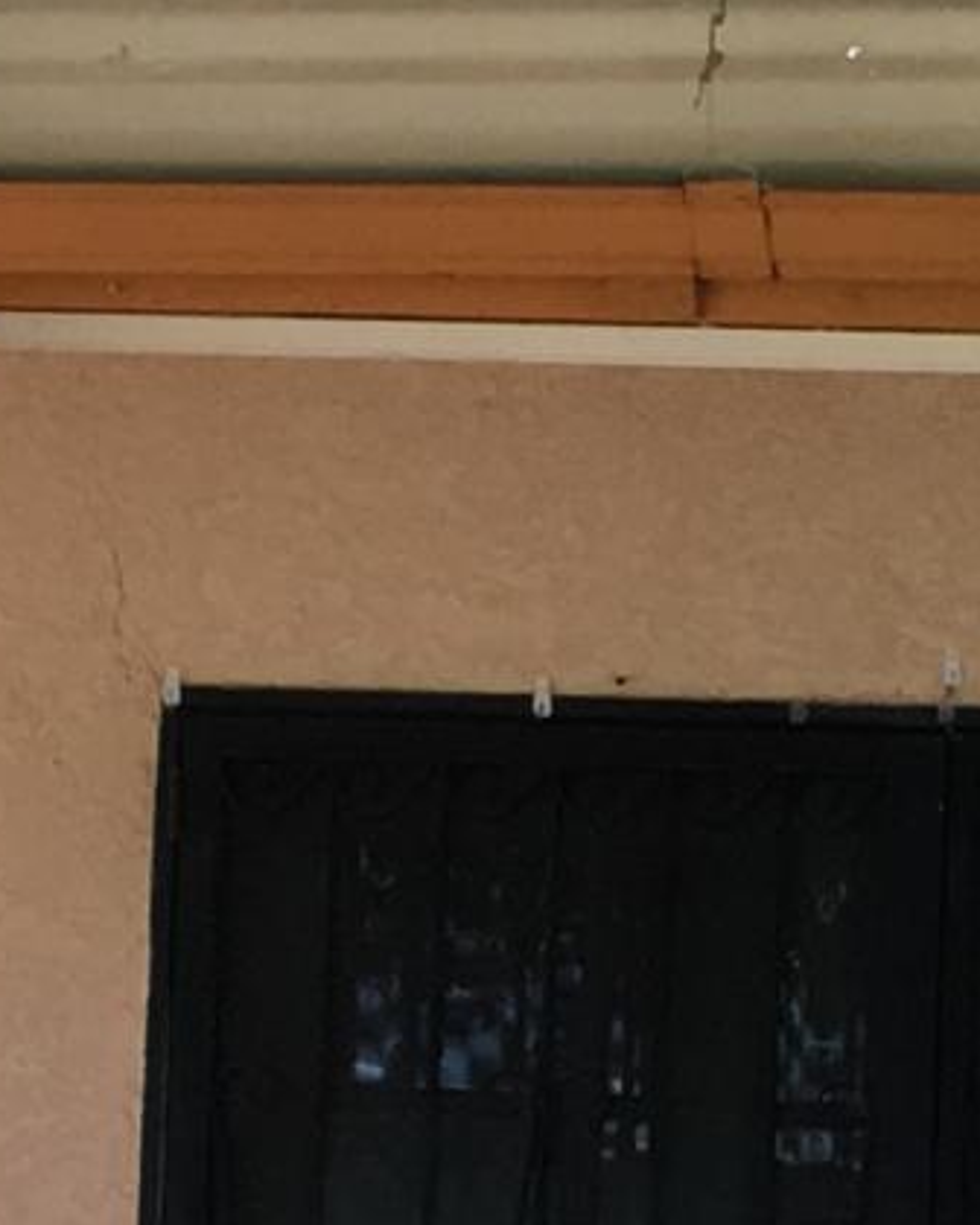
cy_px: 1432
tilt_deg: +0.3
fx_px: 7324
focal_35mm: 202
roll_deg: -0.5
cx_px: 2048
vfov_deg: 9.4
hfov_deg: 7.3
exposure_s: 1/120
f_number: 2.2
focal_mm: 4.15
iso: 40
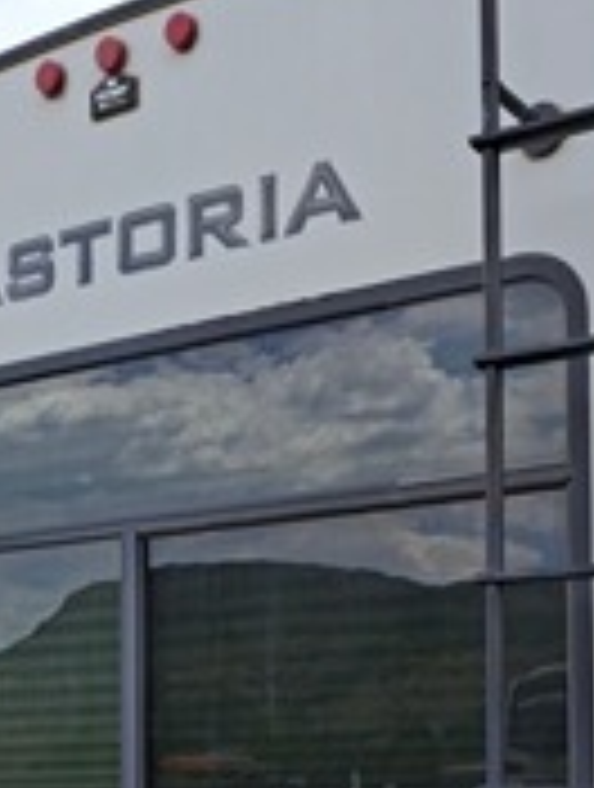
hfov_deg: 24.9
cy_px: 707
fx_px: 1299
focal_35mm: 57
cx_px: 544
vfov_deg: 32.1
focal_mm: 4.69
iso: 25
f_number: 1.8
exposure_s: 1/1300
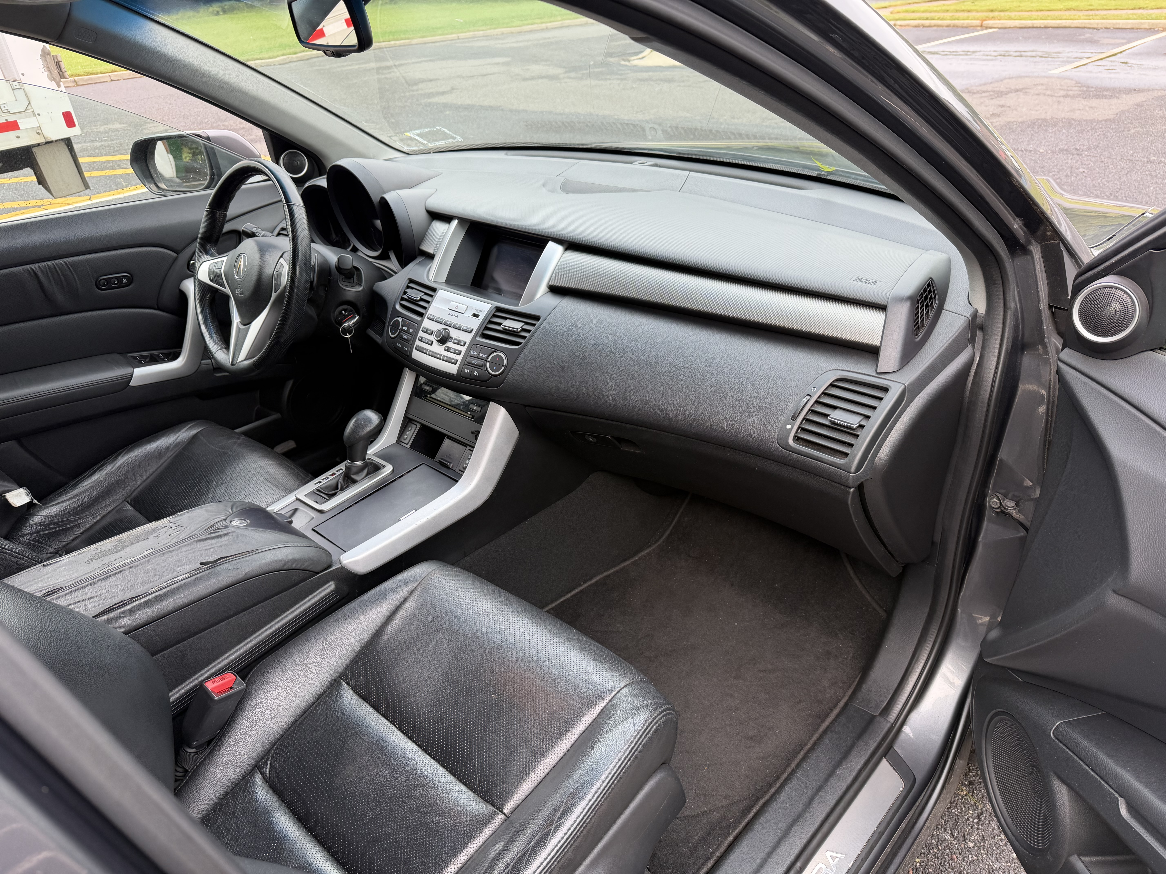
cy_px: 437
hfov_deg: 71.6
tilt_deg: -31.2
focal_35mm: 24
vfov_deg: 56.8
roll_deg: +2.6
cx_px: 583
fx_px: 808
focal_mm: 6.76
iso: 80
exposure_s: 1/121
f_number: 1.78
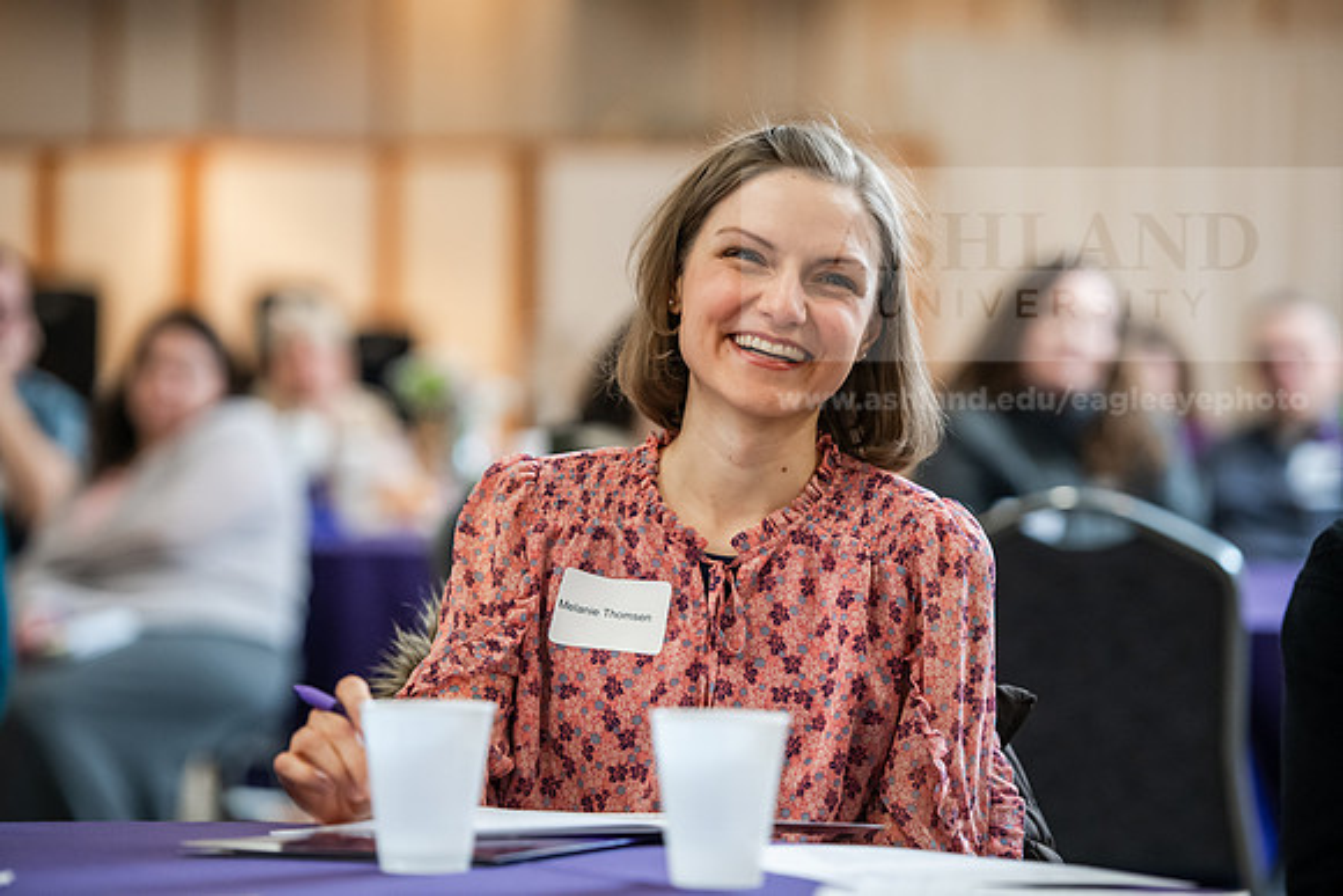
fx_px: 5224
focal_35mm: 140
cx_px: 672
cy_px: 448
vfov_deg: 9.8
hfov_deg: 14.7
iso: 1600
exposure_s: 1/200
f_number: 3.2
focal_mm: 140
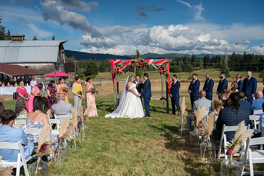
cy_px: 88
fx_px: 257
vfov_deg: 37.9
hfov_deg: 54.4
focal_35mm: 35
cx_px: 132
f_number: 4.5
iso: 400
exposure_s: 1/8000
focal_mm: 35
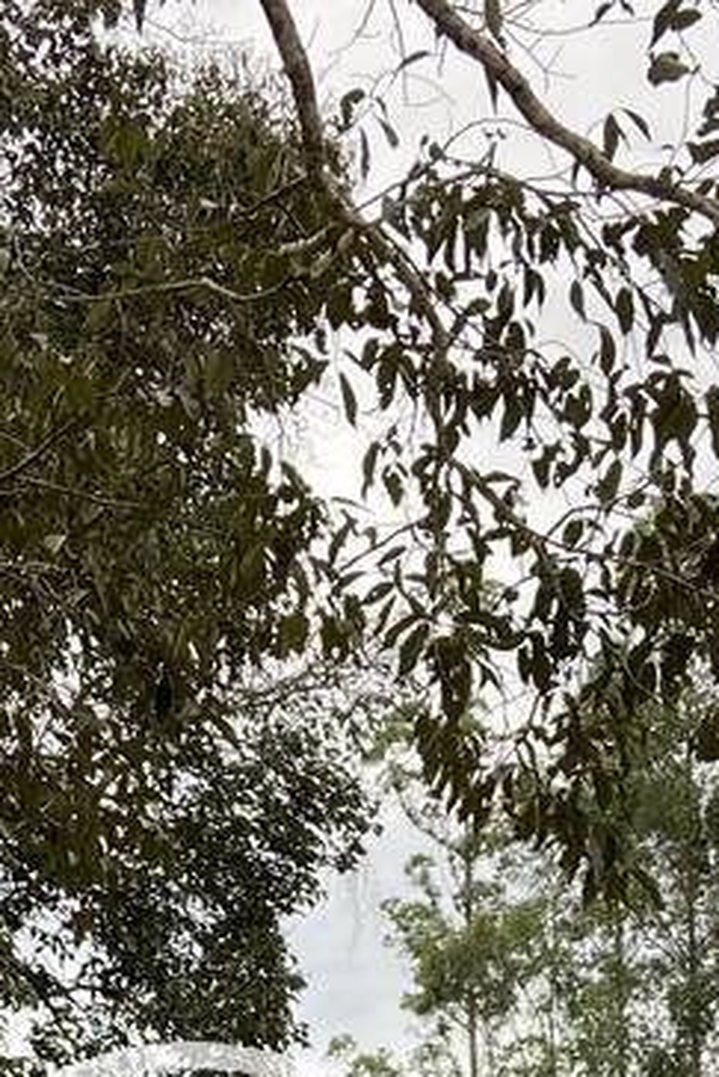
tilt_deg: -0.9
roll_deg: +1.4
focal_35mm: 107
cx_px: 186
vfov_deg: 17.7
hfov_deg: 12.8
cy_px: 1456
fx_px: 3202
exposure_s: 1/186
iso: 32
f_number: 1.8
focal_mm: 4.25
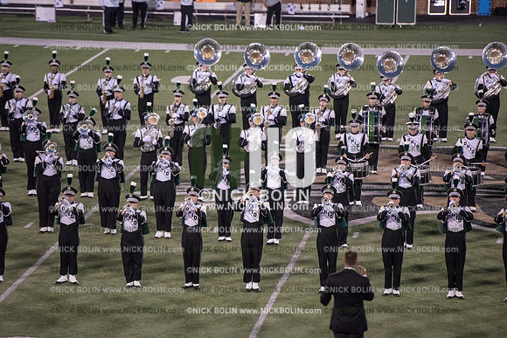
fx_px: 2817
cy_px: 169
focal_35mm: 200
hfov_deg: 10.3
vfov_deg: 6.9
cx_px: 254
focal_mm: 200
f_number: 3.2
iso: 5000
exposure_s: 1/1250
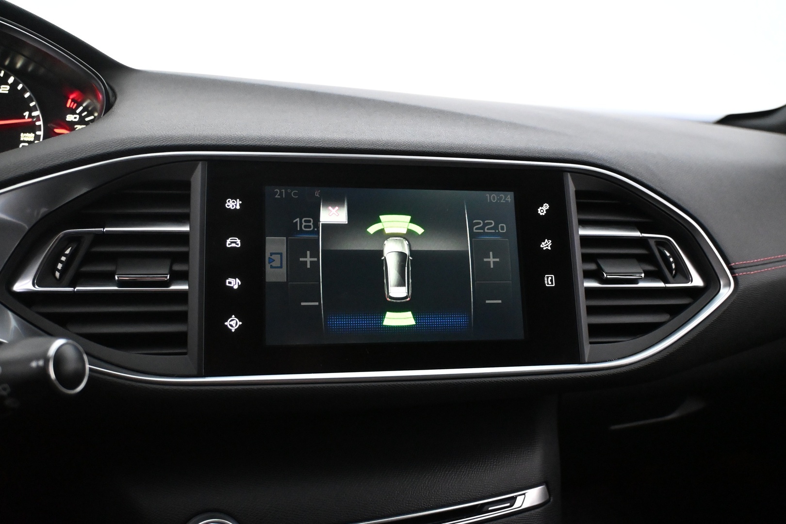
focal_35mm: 32
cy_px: 262
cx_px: 393
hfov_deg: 59.5
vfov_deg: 41.7
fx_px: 688
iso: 6400
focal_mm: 21
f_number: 4
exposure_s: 1/60
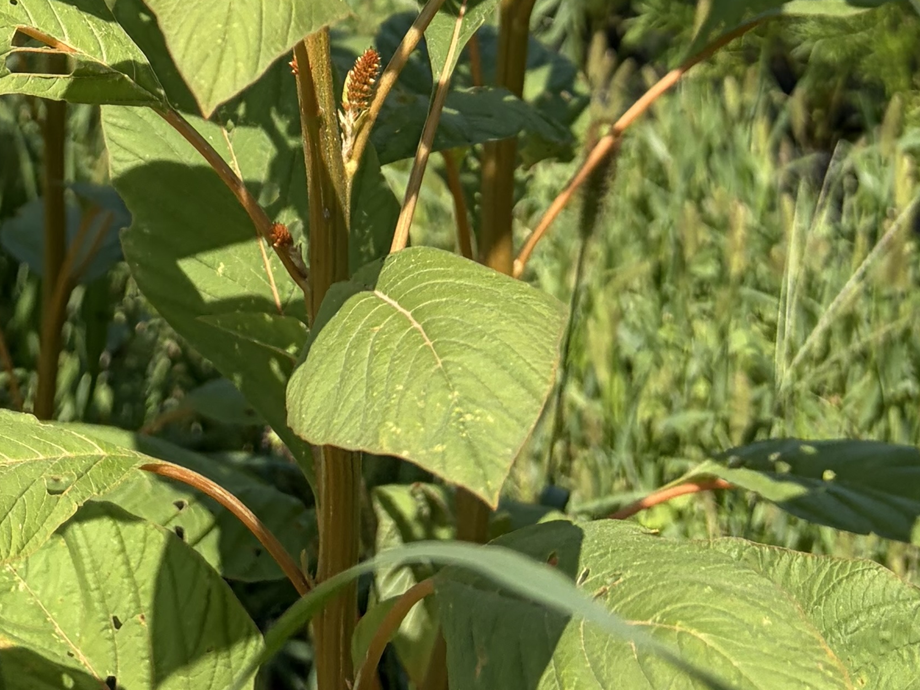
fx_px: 2366
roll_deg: -2.4
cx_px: 252
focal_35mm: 89
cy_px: -541
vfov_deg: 14.6
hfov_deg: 21.9
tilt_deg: -8.3
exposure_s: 1/3279
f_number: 1.6
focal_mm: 5.96
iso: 50
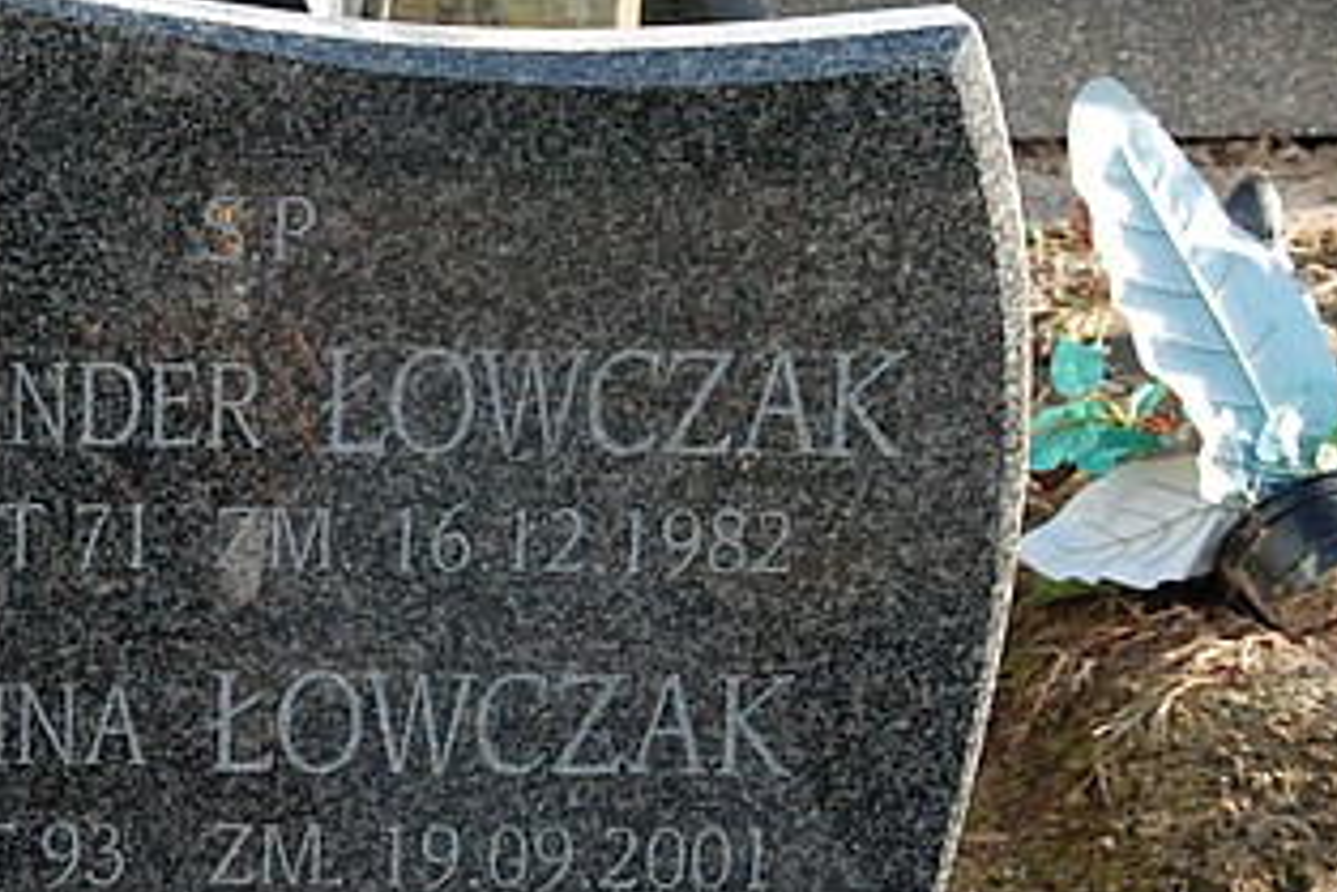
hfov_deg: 15.7
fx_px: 4793
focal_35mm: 129
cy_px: 495
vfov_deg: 10.6
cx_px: 98
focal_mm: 42
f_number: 10
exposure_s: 1/400
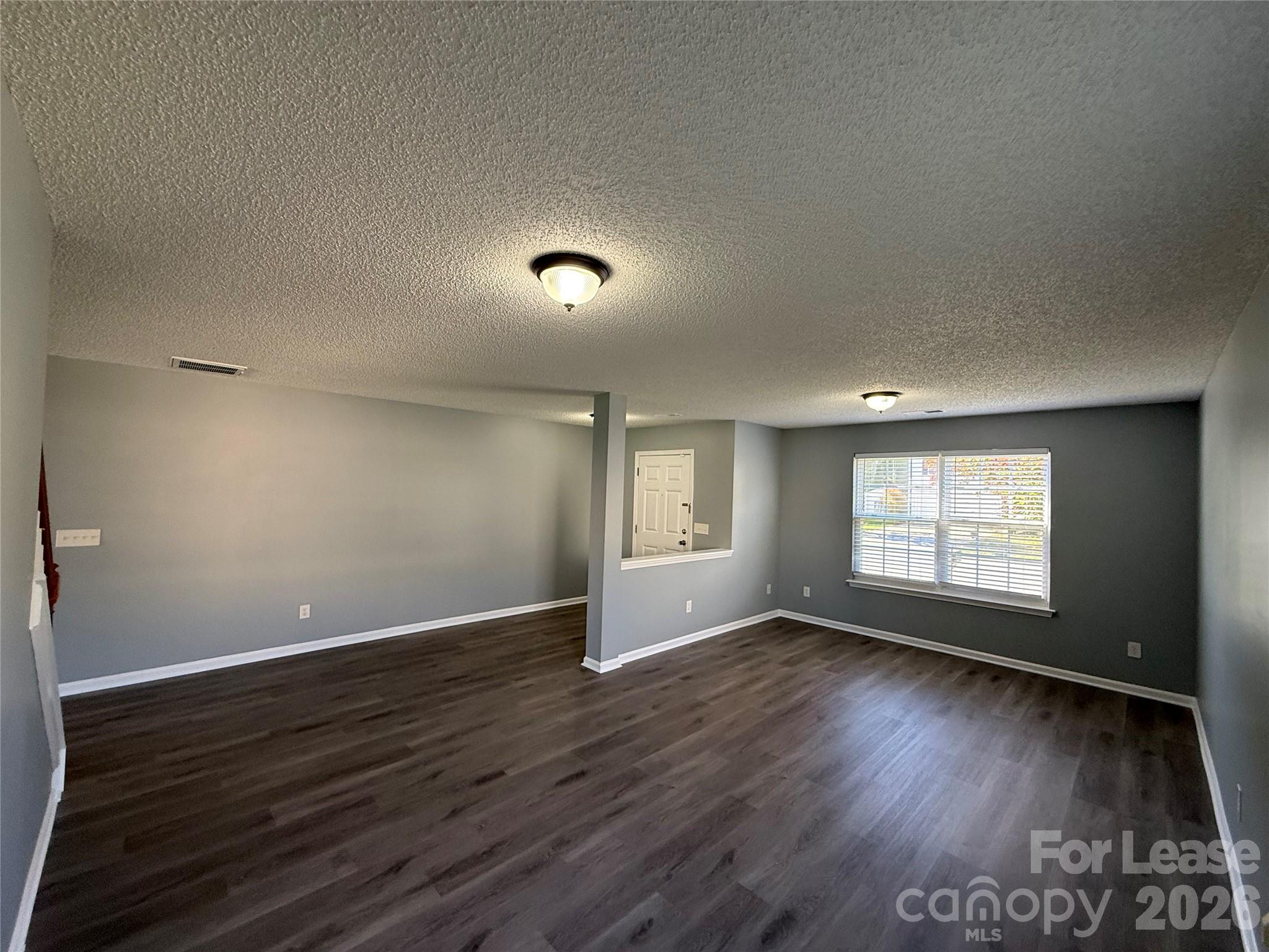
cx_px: 634
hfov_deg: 102.1
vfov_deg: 85.7
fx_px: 513
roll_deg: -1.5
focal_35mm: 14
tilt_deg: +2.0
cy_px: 476
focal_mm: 2.22
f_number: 2.2
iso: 160
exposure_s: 1/99
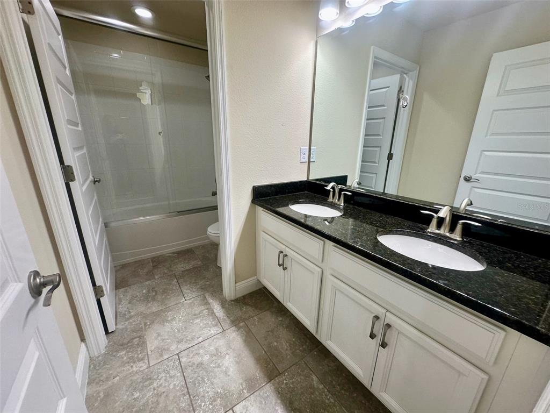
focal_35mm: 14
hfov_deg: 102.1
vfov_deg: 85.7
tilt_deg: -16.4
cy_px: 206
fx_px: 222
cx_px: 275
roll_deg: -1.4
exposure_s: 1/120
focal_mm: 2.22
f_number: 2.2
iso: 125
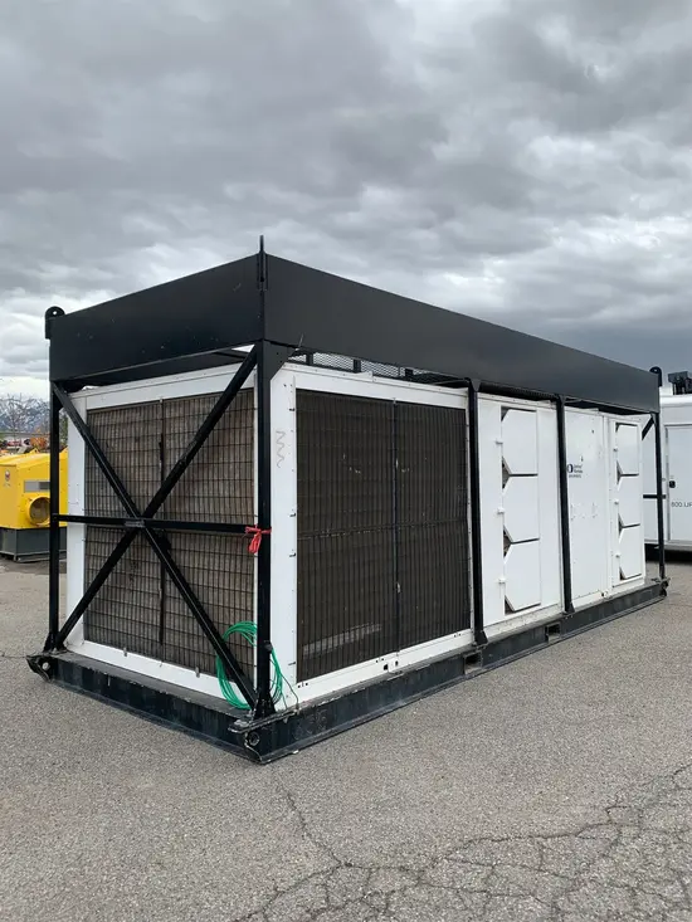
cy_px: 461
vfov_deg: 67.3
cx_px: 346
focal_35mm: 26
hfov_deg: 53.1
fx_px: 693
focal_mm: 4.25
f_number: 1.8
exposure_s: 1/701
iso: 25
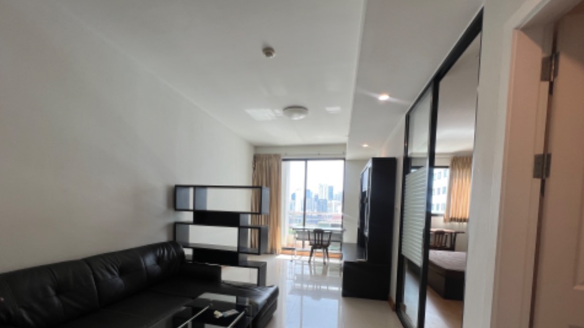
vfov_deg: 68.6
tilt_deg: -0.9
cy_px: 219
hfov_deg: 103.0
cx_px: 283
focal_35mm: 15
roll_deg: -0.8
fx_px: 232
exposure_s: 1/107
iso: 32
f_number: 1.8
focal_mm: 1.57
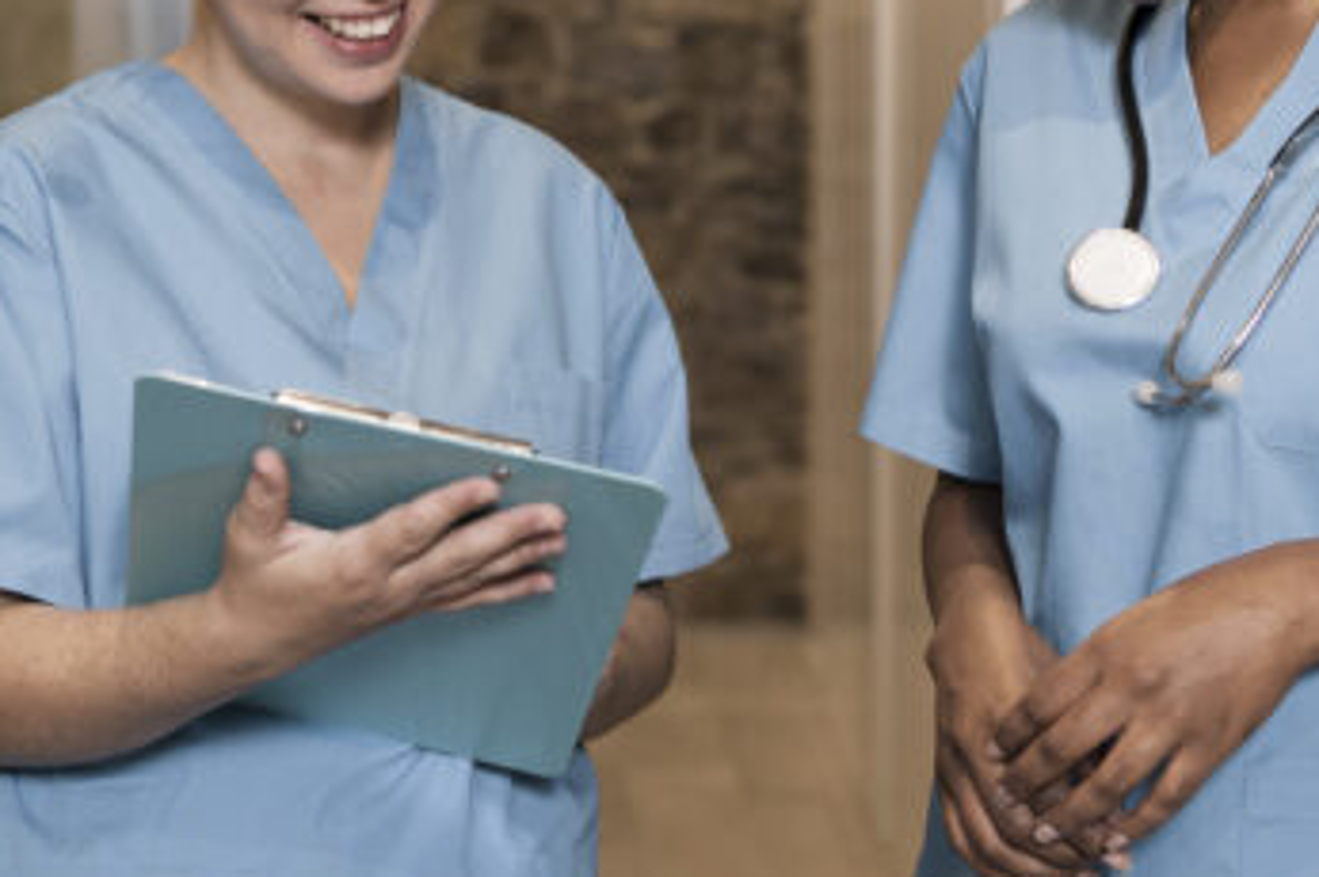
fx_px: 2965
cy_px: 330
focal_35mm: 81
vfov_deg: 16.8
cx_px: 541
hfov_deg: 25.0
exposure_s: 1/200
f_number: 2.2
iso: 640
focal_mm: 35
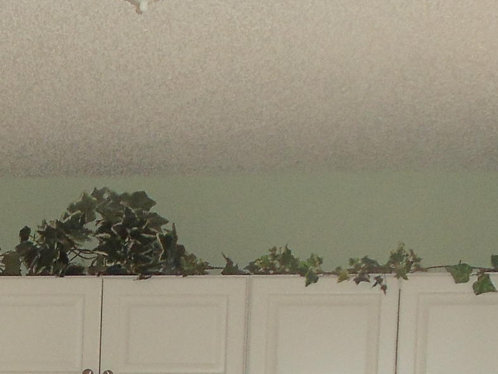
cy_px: 631
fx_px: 2403
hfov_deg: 11.6
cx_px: -103
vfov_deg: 8.6
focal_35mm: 167
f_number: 3.5
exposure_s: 1/8
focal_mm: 6
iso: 200
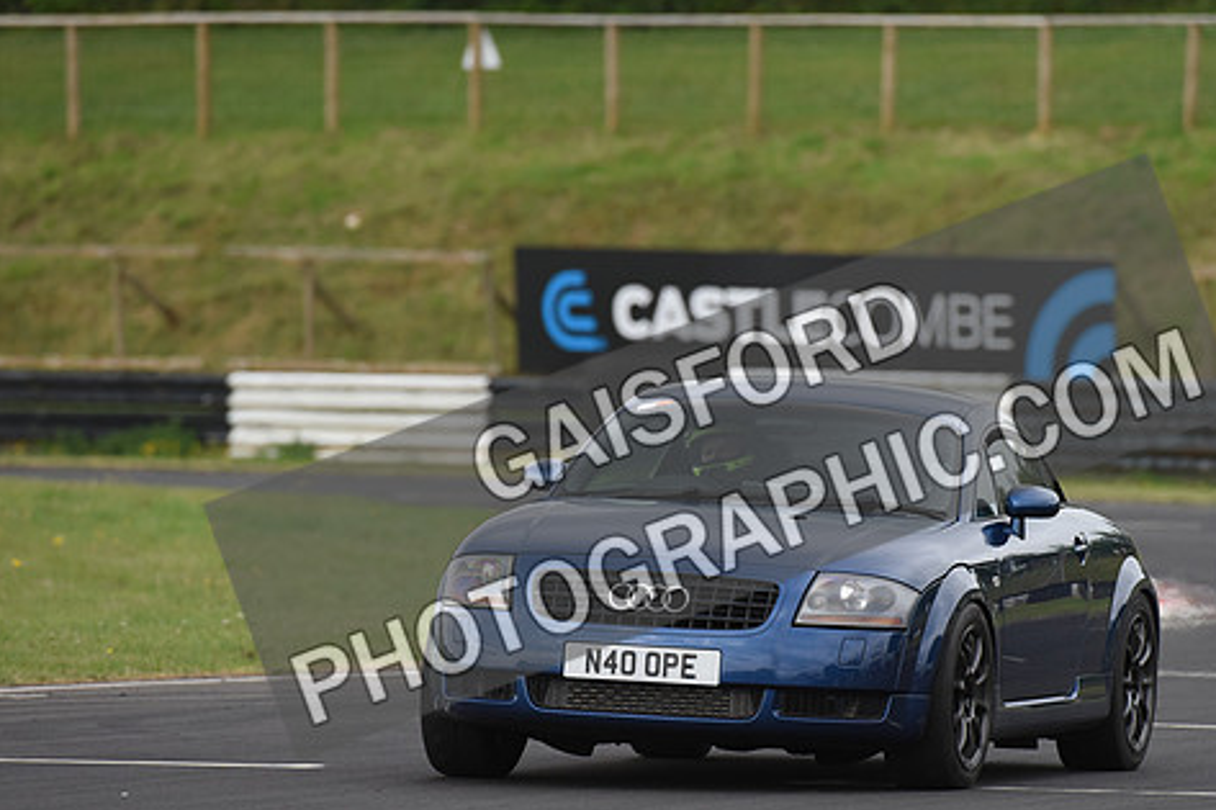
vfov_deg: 2.8
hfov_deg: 4.2
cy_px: 459
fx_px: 16578
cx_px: 720
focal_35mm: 491
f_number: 5.6
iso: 1600
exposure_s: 1/1000
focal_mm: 400
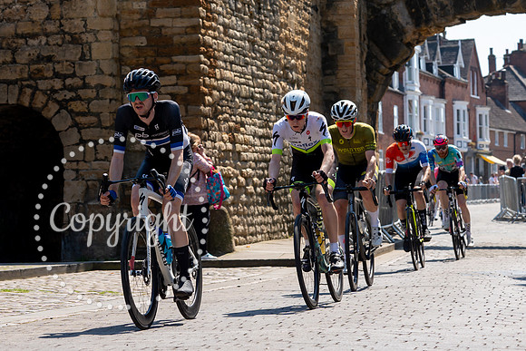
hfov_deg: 15.5
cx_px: 123
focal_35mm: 131
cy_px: 136
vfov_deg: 10.4
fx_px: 1919
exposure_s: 1/800
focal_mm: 75
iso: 160
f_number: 5
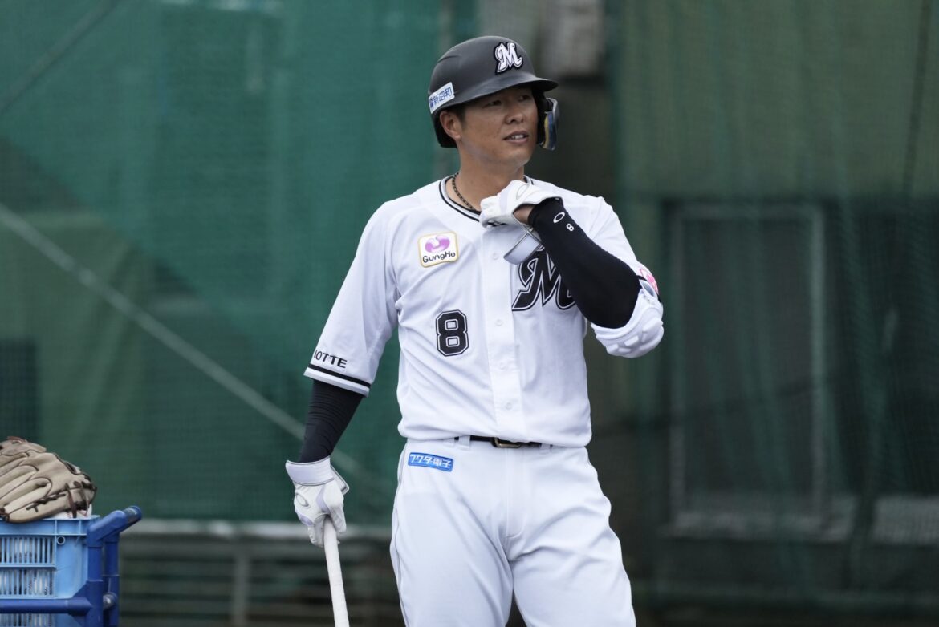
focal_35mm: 400
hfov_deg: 5.1
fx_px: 10441
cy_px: 314
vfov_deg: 3.4
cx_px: 470
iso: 1000
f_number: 5.6
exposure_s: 1/2000
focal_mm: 400
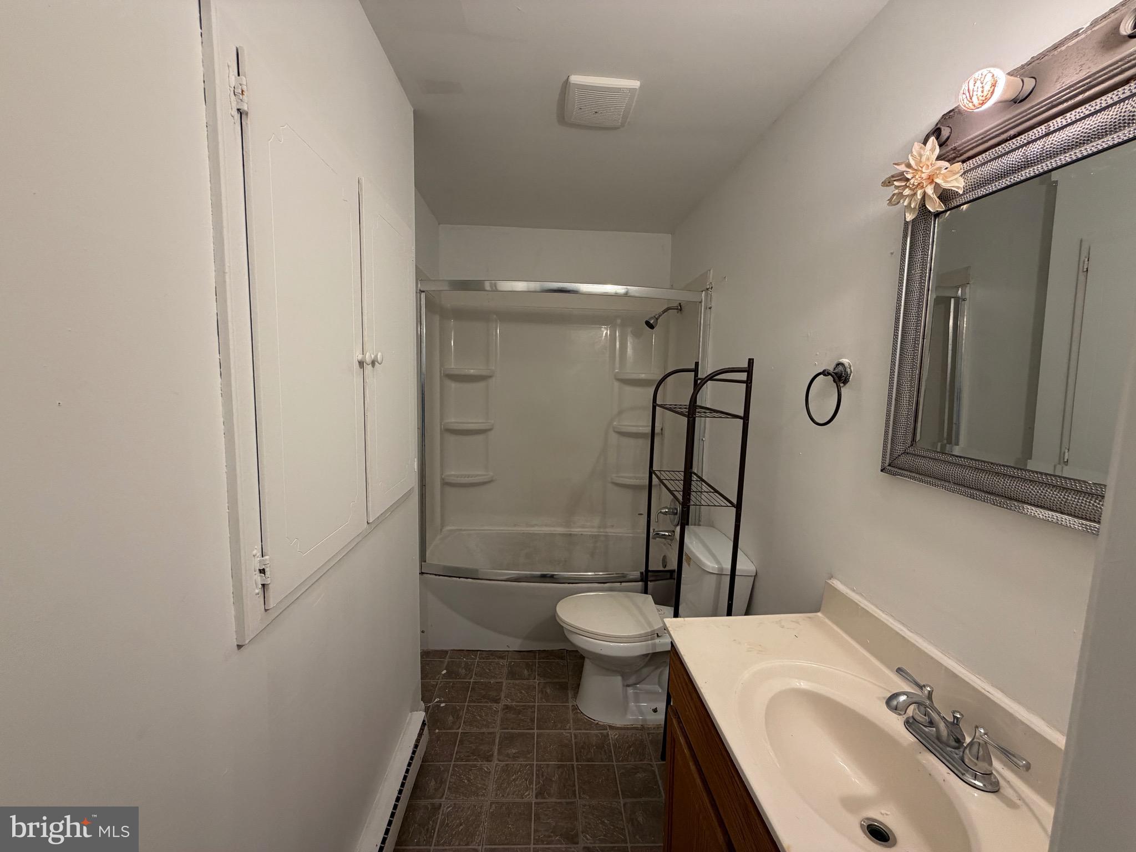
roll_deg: -0.5
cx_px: 568
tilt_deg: -5.1
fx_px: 459
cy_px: 426
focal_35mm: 14
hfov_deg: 102.1
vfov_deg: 85.7
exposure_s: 1/120
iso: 200
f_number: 2.2
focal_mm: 2.22
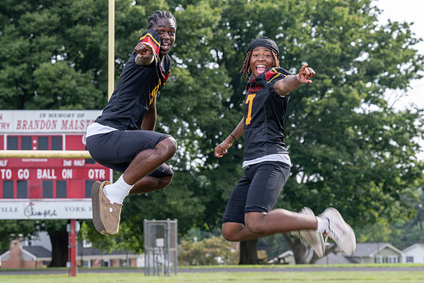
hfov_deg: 16.3
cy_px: 174
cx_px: 262
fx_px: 1482
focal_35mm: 126
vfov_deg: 10.9
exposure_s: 1/160
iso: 100
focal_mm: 91
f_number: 5.6
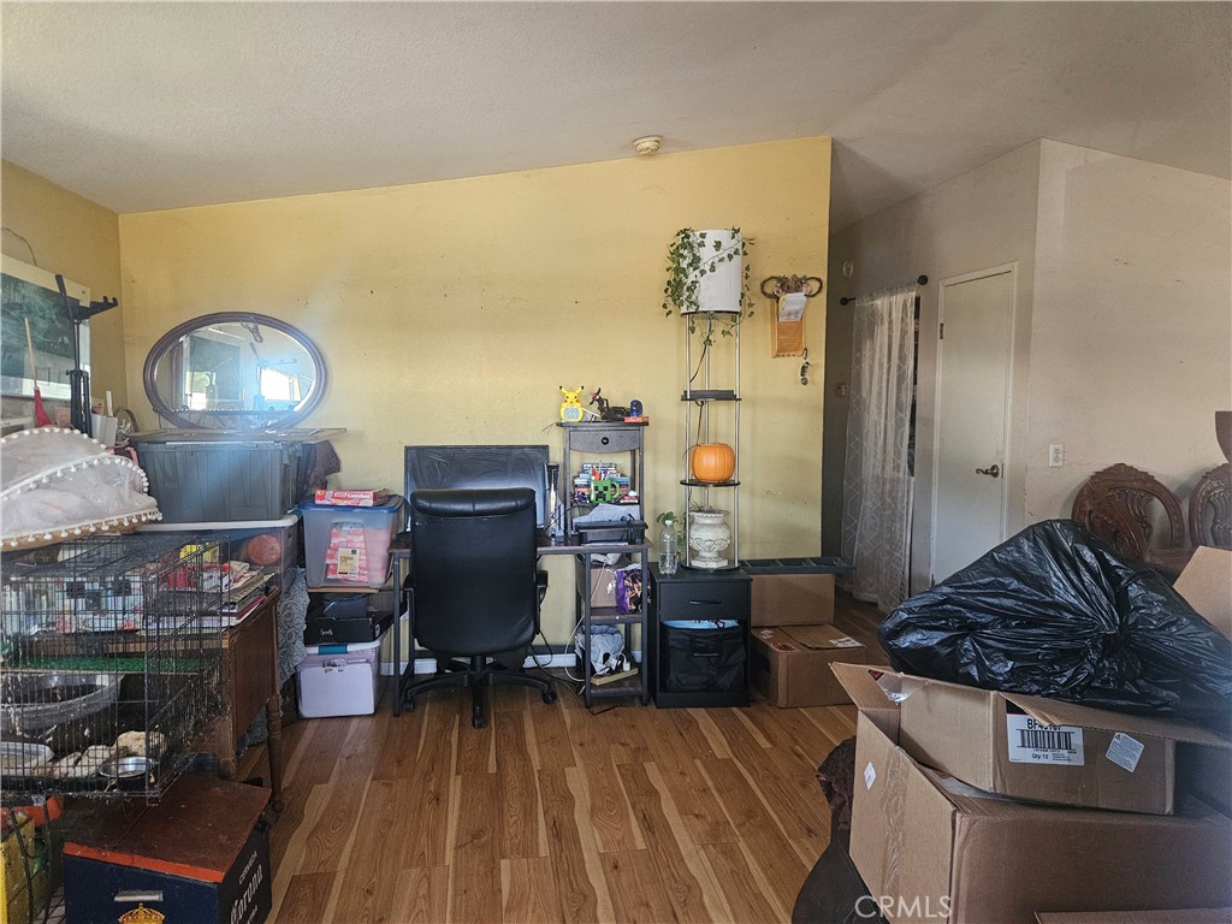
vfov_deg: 58.9
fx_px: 819
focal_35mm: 23
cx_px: 616
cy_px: 462
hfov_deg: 73.9
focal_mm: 5.4
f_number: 1.8
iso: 800
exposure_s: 1/120
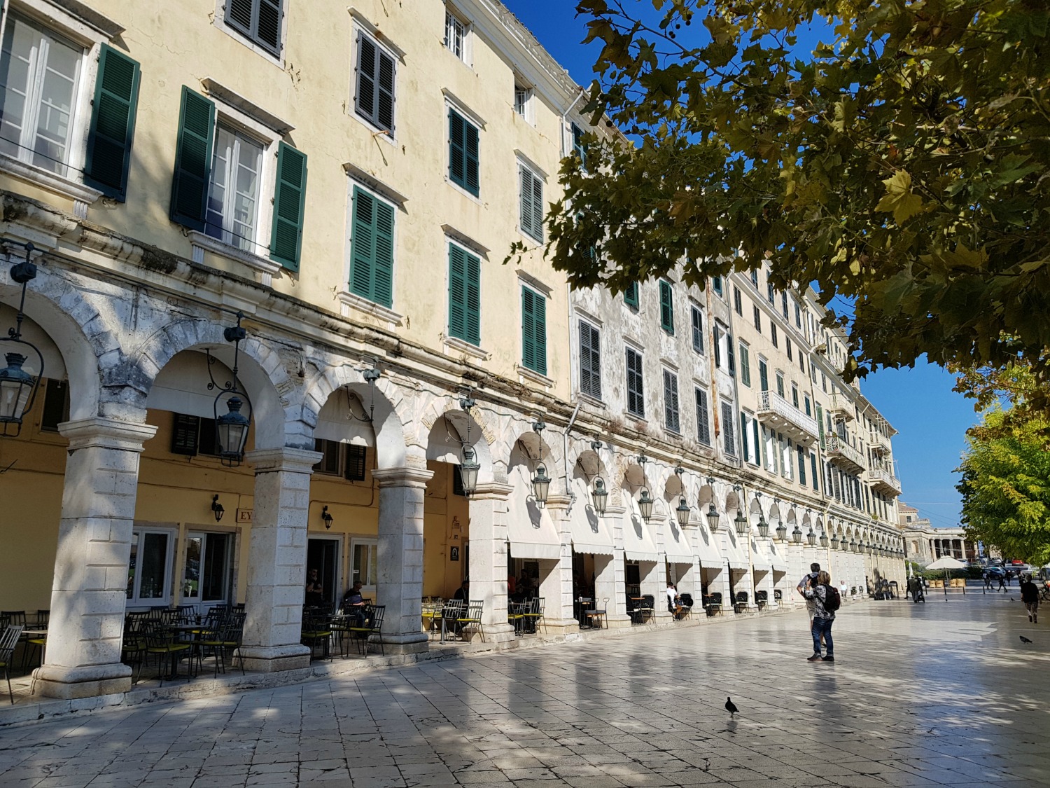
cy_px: 394
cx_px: 525
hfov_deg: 67.3
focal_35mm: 26
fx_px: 789
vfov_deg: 53.1
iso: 40
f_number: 1.7
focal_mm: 4.2
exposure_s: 1/3000
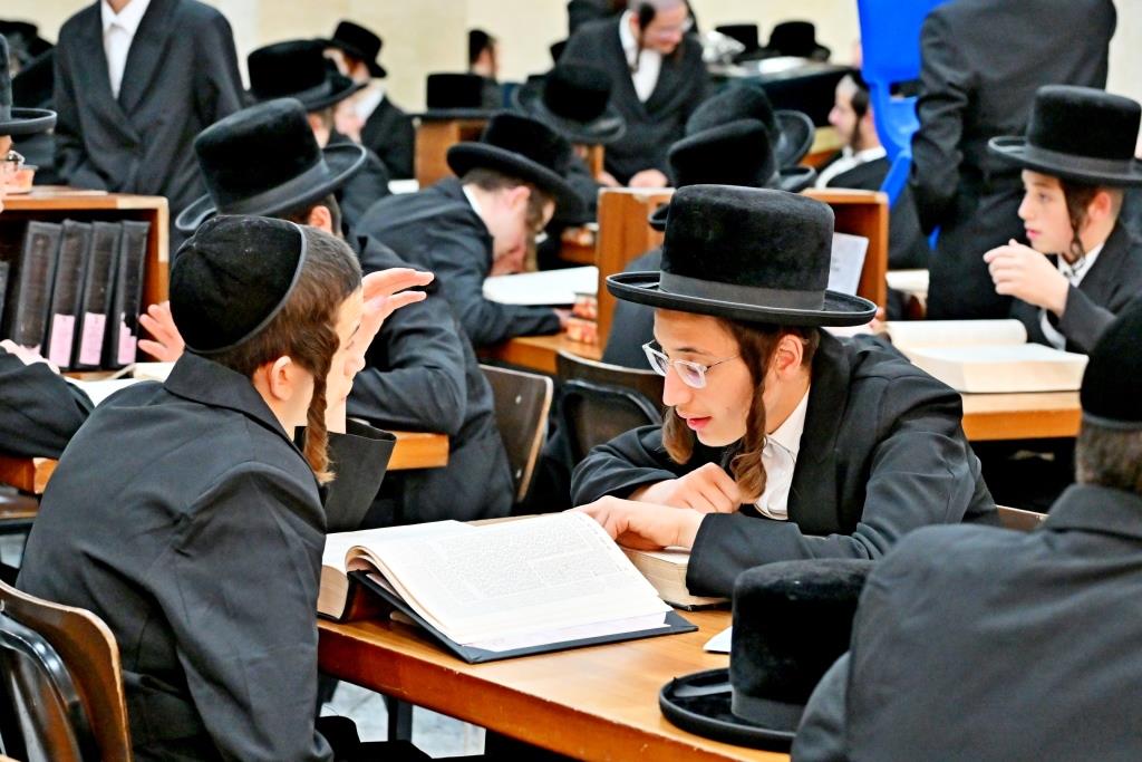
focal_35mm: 93
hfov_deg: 21.9
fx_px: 2950
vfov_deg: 14.7
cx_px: 571
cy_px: 381
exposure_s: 1/250
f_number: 4
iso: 1600
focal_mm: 62
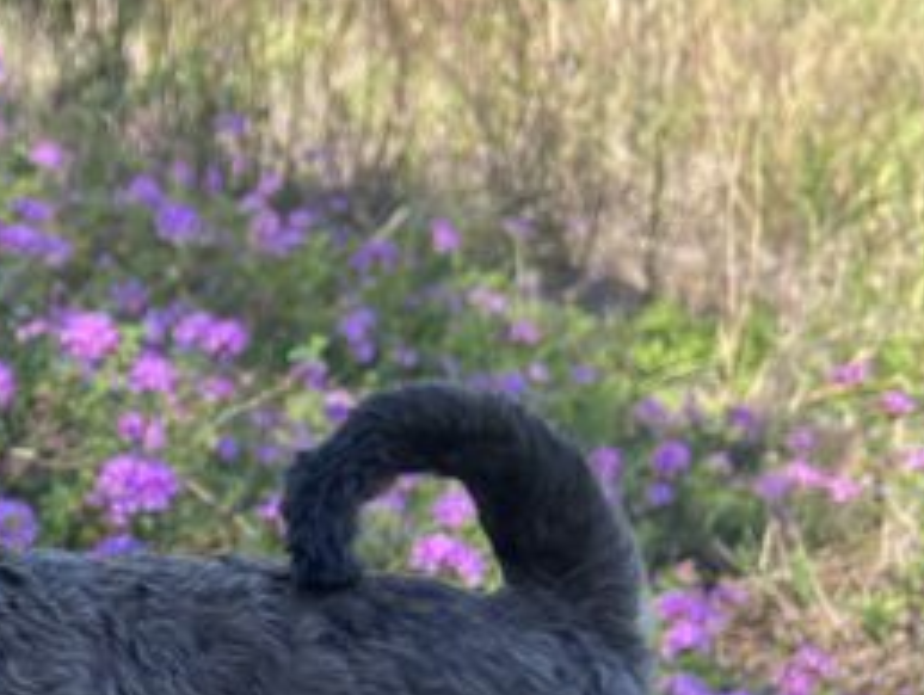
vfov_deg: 13.6
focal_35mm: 103
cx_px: -512
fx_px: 2752
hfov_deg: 17.0
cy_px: 1021
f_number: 1.5
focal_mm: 5.7
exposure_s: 1/502
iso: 50
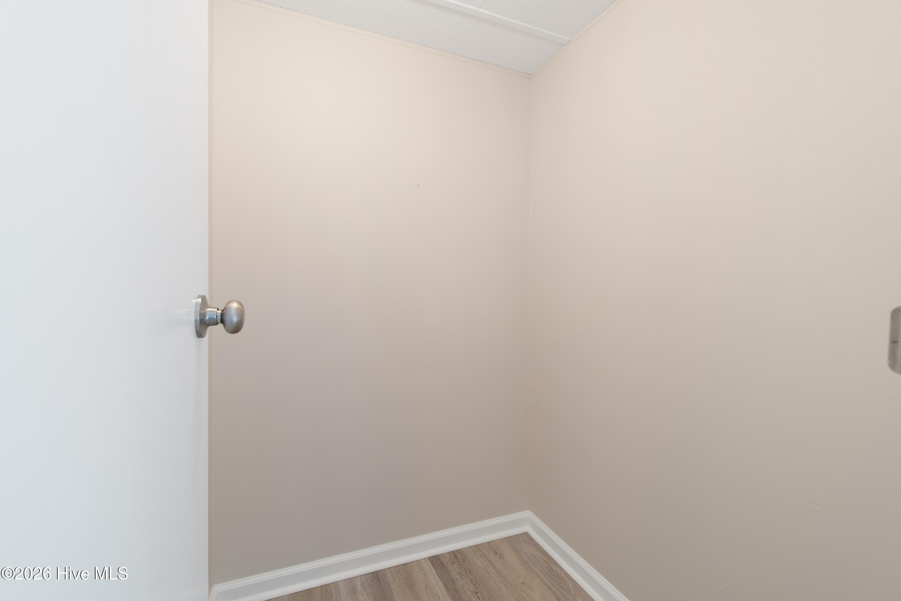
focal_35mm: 15
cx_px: 450
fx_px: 375
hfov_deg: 100.4
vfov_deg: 77.3
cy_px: 300
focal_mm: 10
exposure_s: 1/20
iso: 100
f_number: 4.5
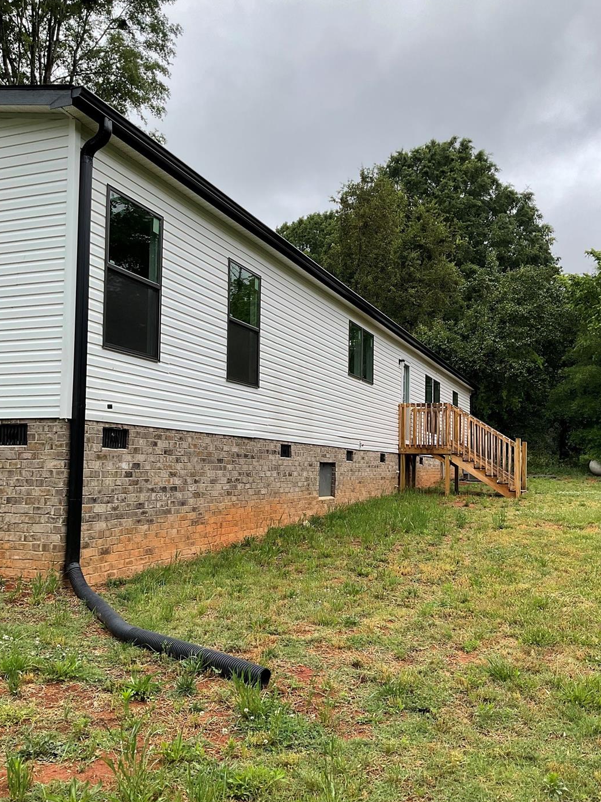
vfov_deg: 56.8
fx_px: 741
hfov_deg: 44.1
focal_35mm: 32
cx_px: 325
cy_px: 429
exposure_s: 1/1144
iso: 16
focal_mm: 3
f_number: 1.8
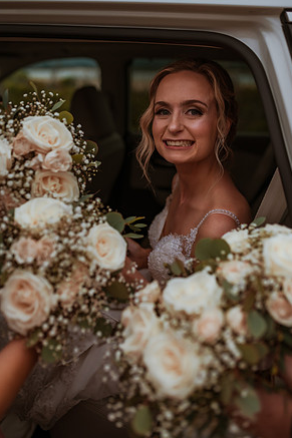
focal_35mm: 36
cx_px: 149
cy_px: 214
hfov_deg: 36.8
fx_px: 438
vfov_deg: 53.1
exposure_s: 1/2500
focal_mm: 35
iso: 400
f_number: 2
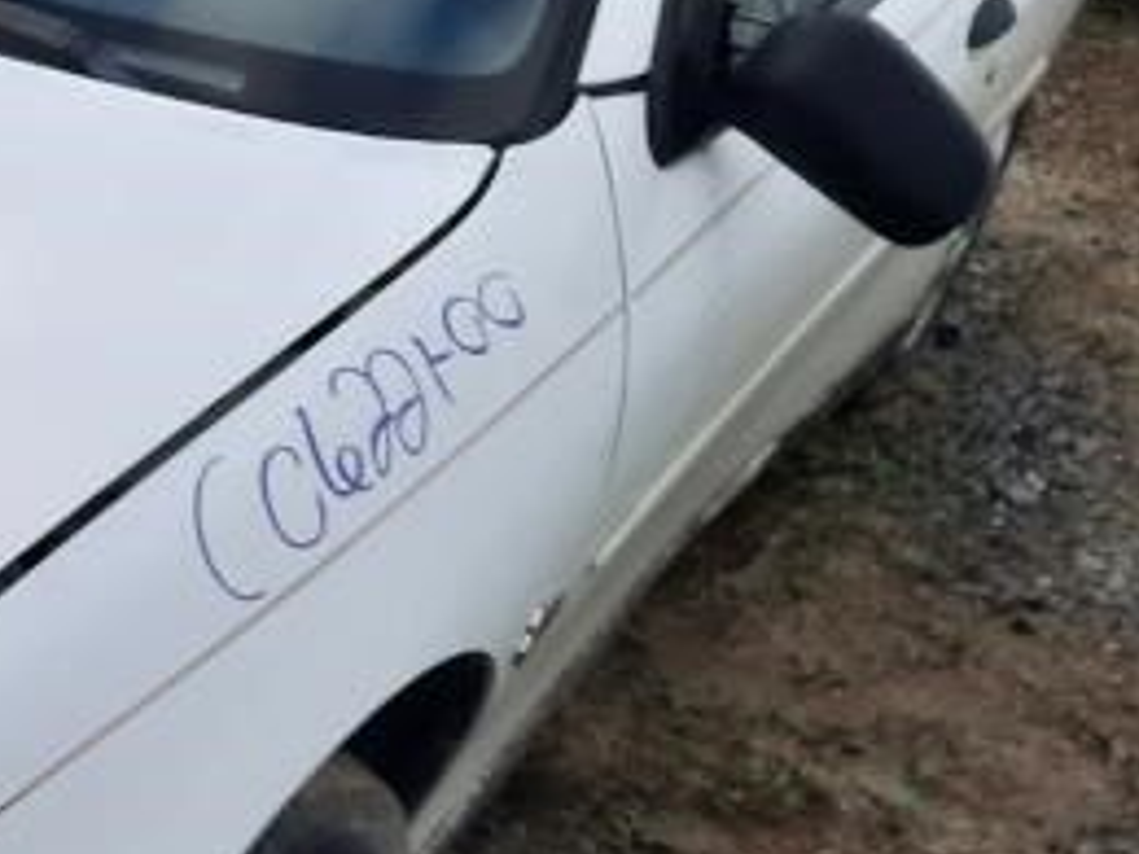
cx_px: -456
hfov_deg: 22.0
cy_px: 653
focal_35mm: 77
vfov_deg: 19.0
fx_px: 2534
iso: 32
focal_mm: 4.6
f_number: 2
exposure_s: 1/492
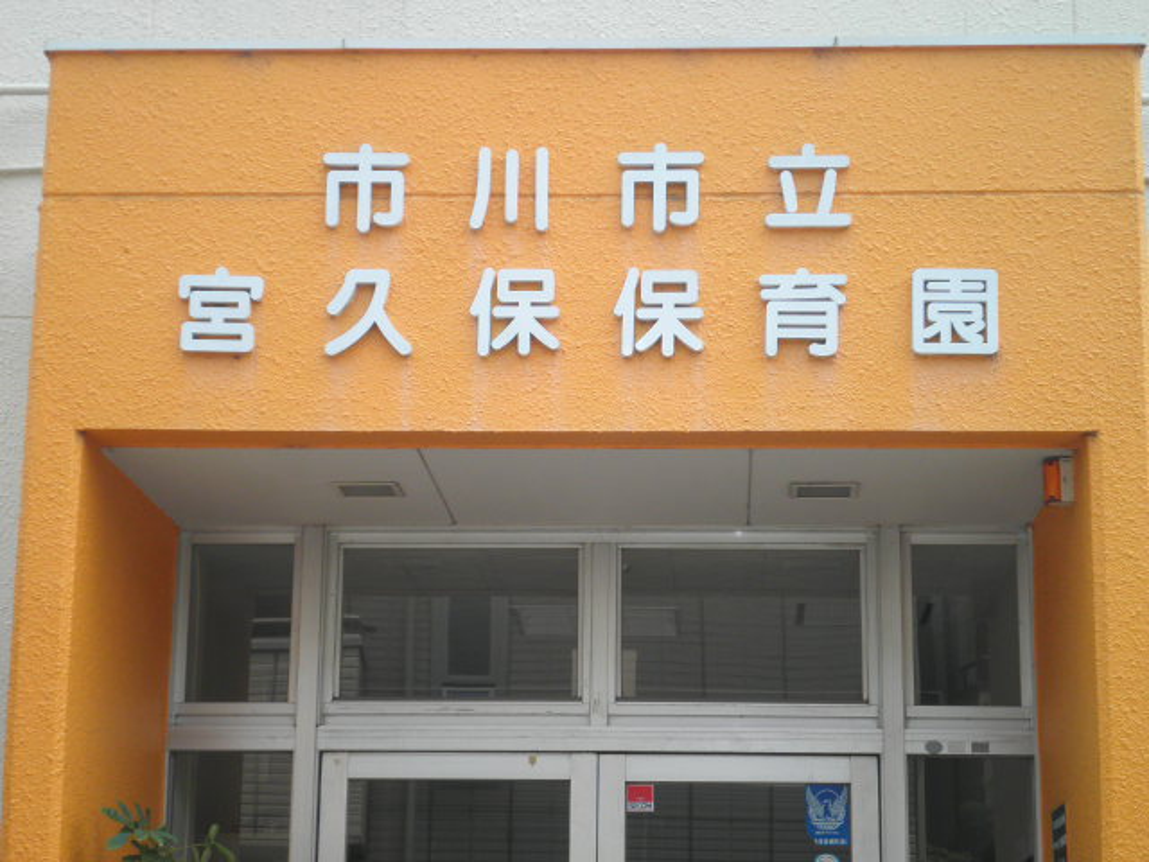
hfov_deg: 26.7
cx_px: 574
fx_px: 2423
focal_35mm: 73
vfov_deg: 20.2
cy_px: 431
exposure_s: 1/160
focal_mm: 13
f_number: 4.4
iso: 64
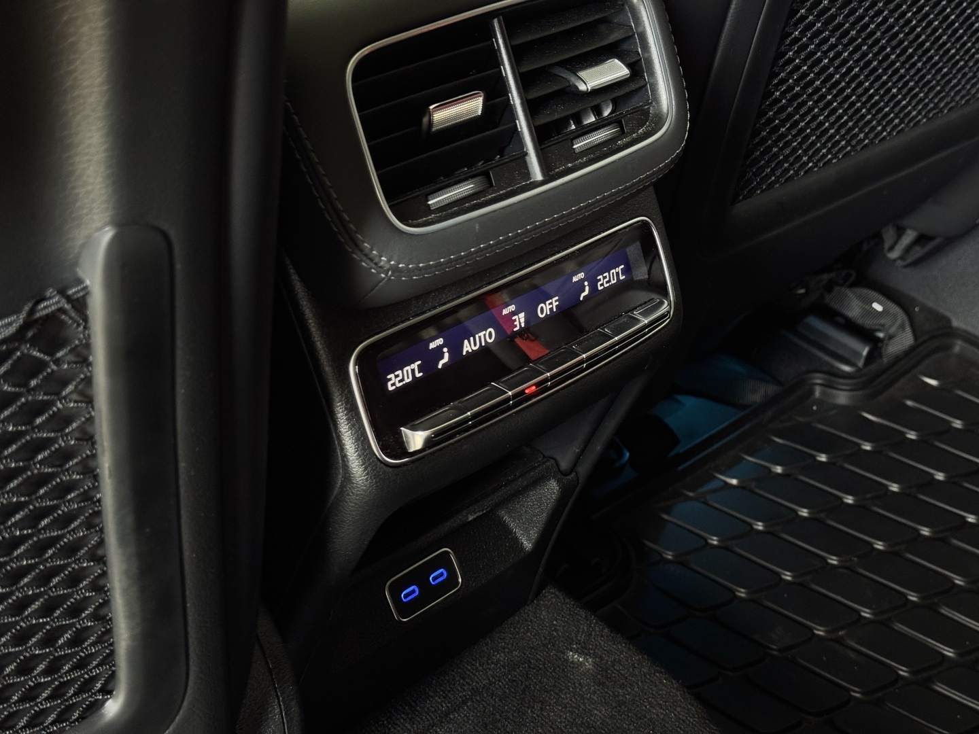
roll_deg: -1.0
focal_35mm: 48
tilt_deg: -32.1
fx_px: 1358
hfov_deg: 39.7
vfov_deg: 30.3
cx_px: 490
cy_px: 367
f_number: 1.78
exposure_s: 1/40
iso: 400
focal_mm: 6.76
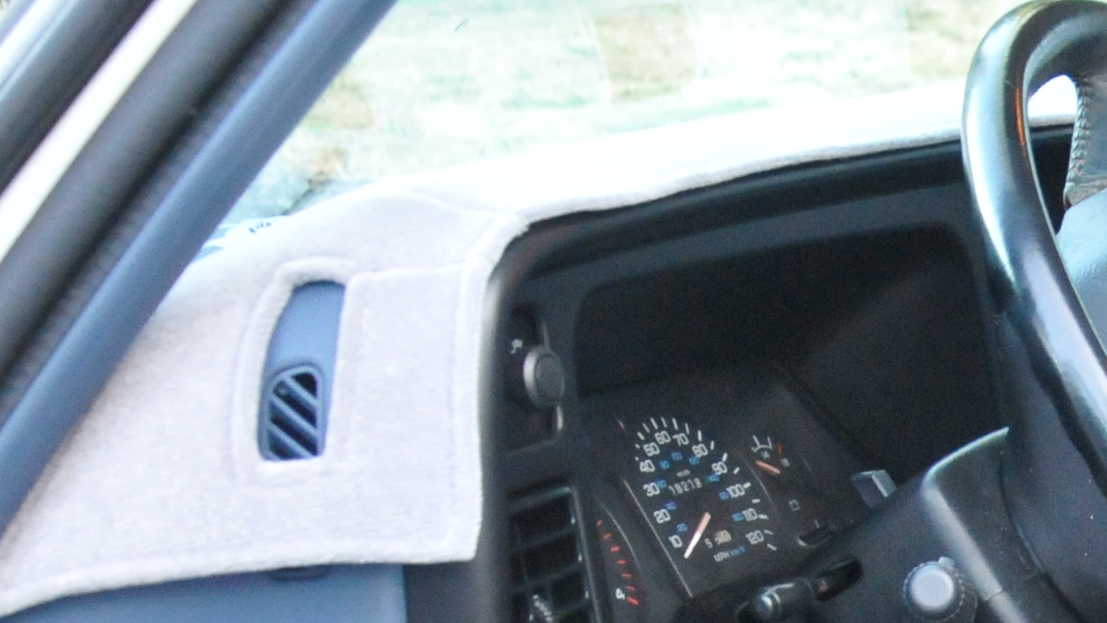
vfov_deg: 10.5
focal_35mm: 112
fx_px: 3281
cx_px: 1707
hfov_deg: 17.1
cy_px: 945
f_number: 3.8
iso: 2000
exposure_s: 1/60
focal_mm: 21
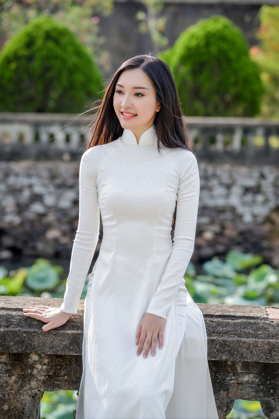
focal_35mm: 85
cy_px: 210
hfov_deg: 16.1
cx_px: 140
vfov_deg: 23.9
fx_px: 987
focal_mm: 85
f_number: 3.2
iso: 160
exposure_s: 1/1250
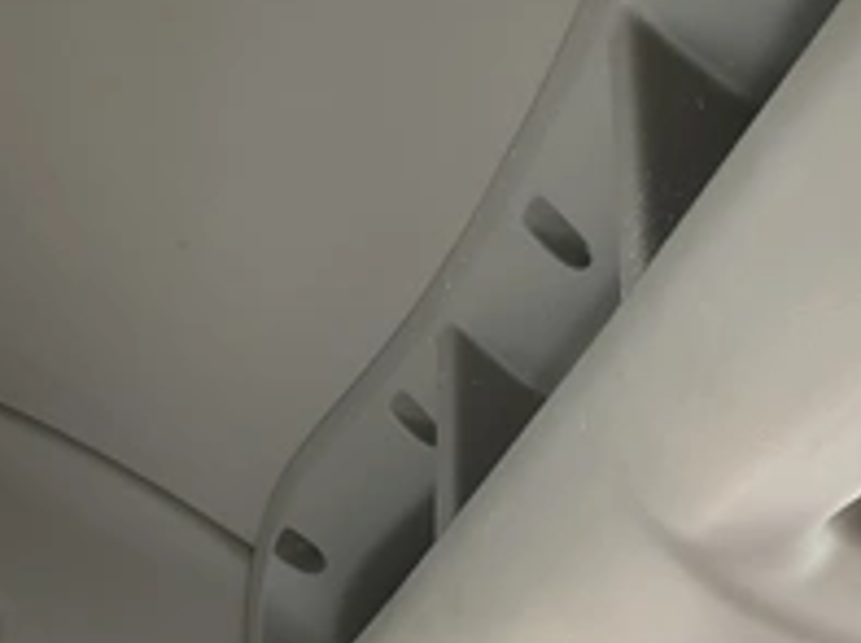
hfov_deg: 32.7
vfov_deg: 24.6
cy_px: 416
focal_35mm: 59
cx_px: 472
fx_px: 1465
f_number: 1.8
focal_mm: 3
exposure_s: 1/73
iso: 64
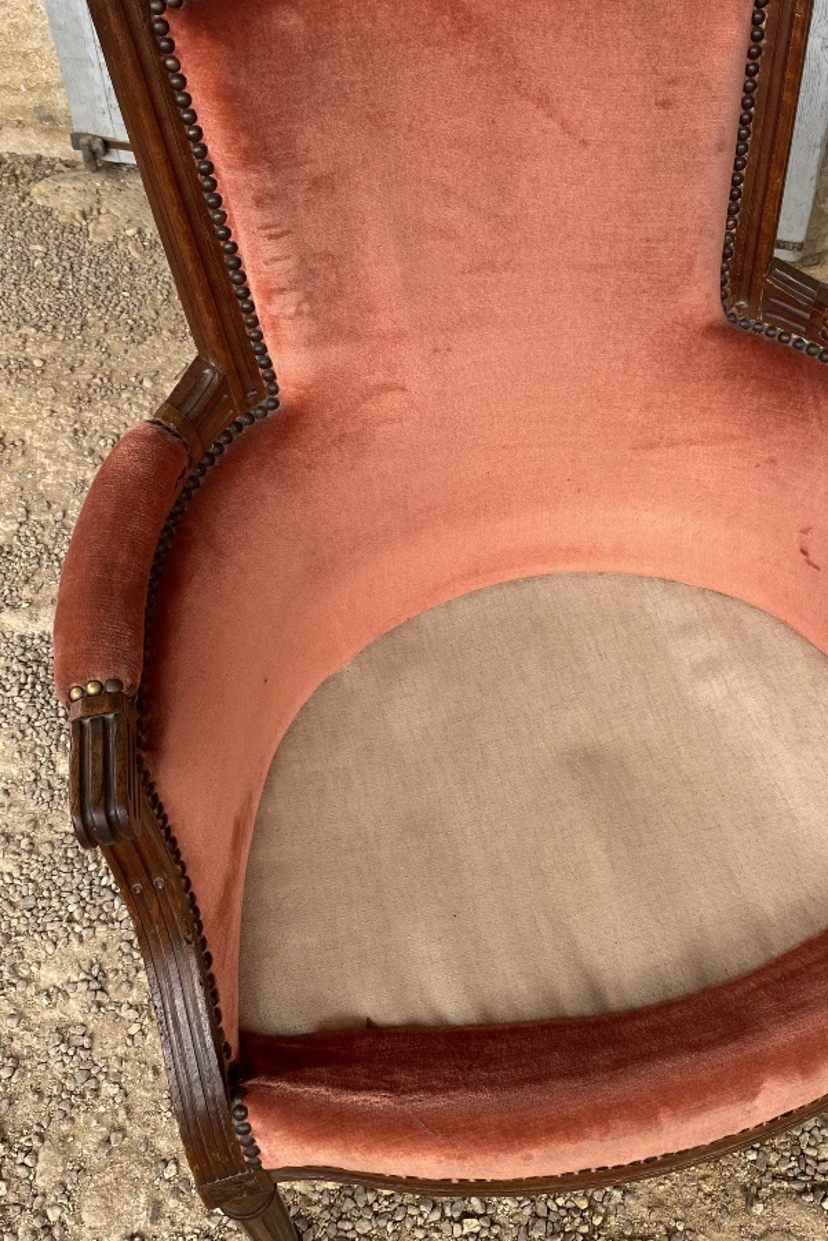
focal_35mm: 36
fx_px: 1241
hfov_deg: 36.6
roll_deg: -2.6
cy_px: 515
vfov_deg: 52.9
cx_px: 525
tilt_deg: -43.3
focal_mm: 4.25
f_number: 1.8
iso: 32
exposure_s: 1/120
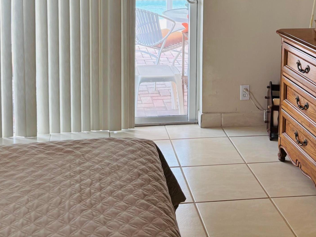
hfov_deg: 36.2
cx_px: 155
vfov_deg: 26.0
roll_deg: -0.9
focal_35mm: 53
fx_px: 484
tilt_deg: -6.0
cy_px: -3
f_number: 1.6
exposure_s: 1/60
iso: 80
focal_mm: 5.96
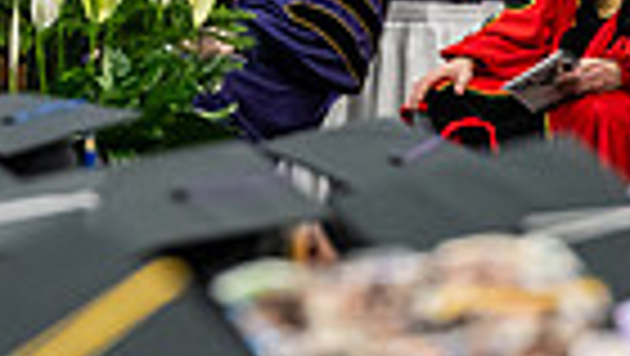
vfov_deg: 2.8
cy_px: -178
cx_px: -72
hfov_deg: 5.0
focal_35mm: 431
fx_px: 7205
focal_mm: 99
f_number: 3.2
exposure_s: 1/200
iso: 2500
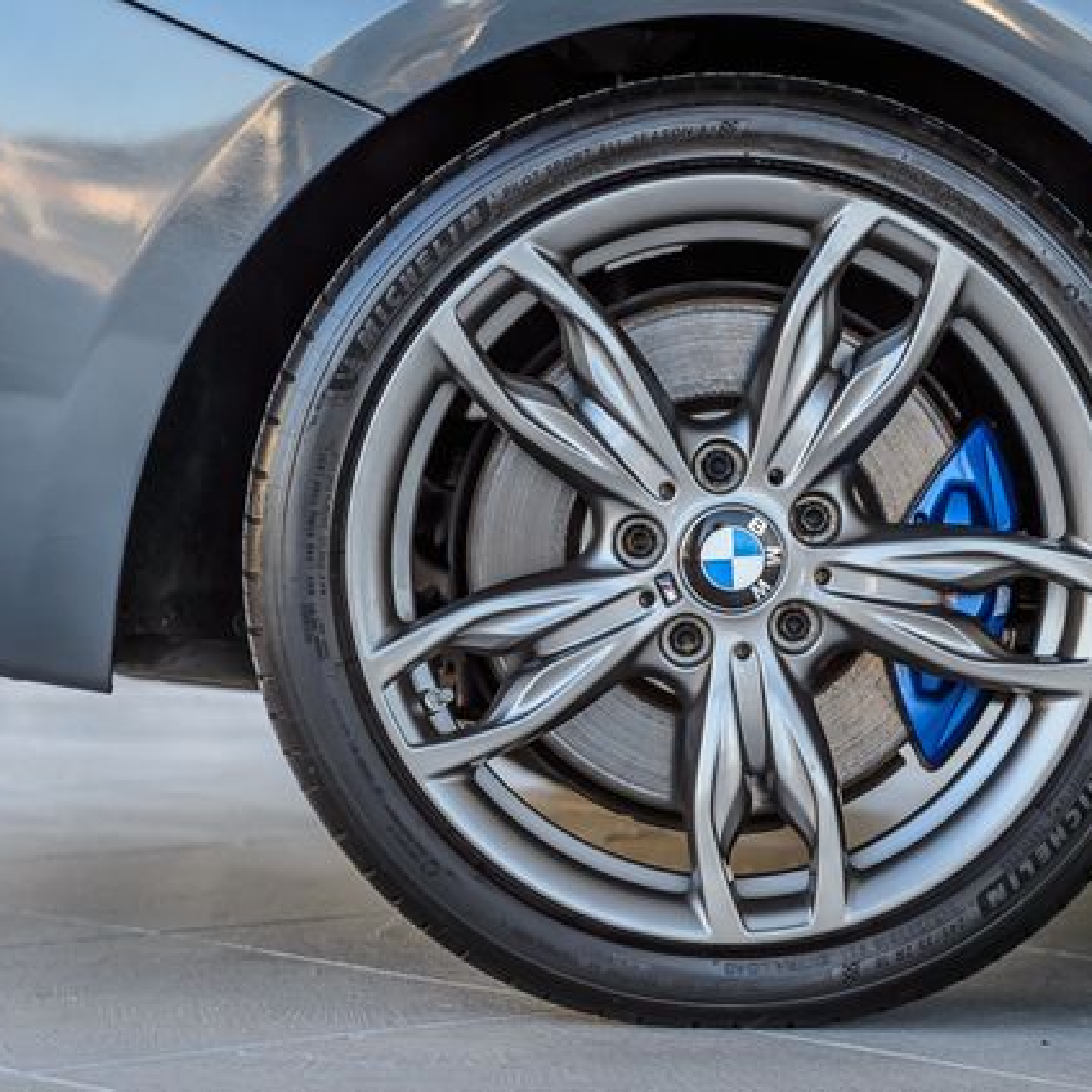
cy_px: 533
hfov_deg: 14.5
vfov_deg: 14.5
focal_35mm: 120
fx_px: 4283
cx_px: 732
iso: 400
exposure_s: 1/500
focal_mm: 70
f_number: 4
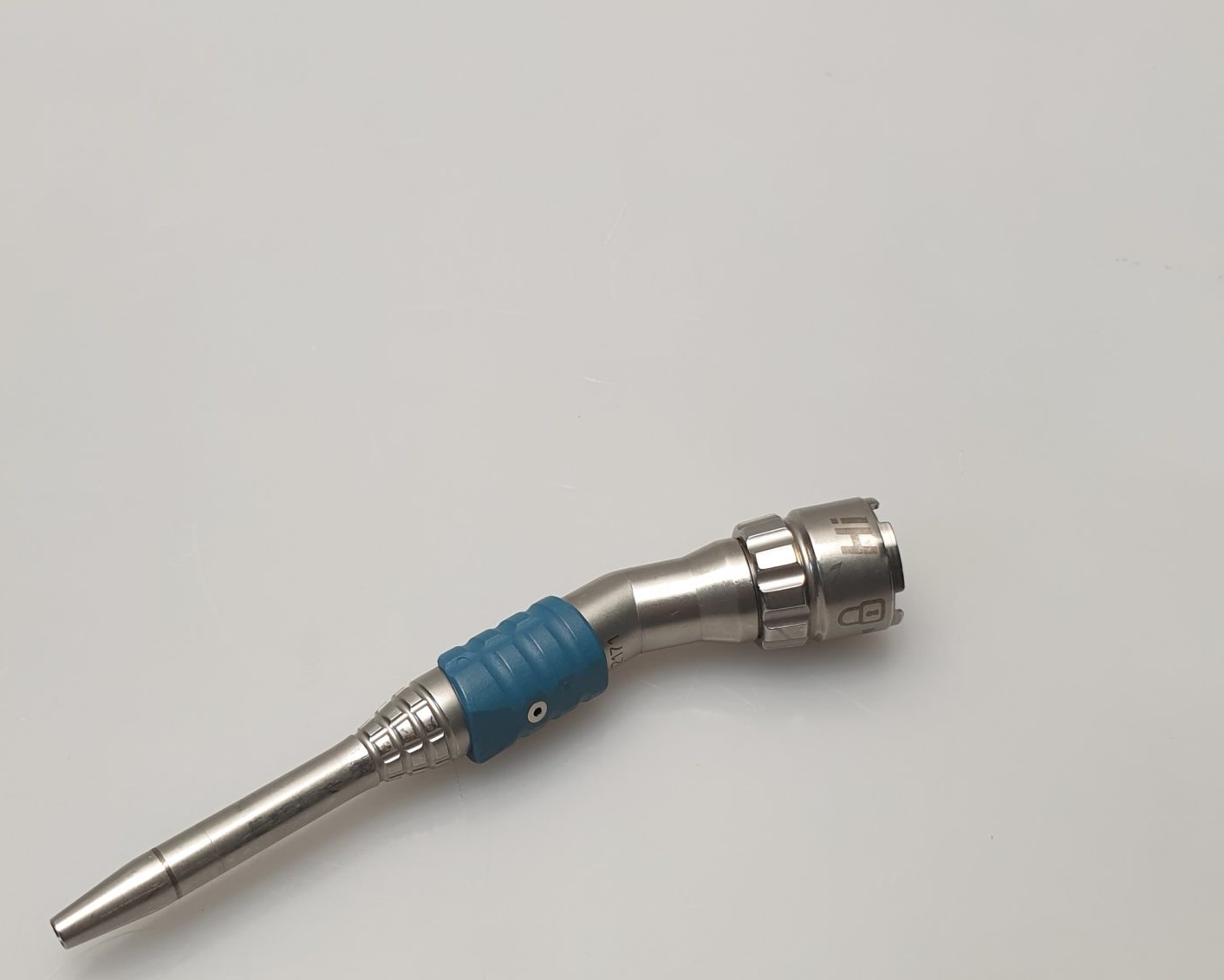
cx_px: 516
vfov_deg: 32.7
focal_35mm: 46
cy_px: 543
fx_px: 1667
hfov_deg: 40.2
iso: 50
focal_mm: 4.3
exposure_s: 1/50
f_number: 2.4
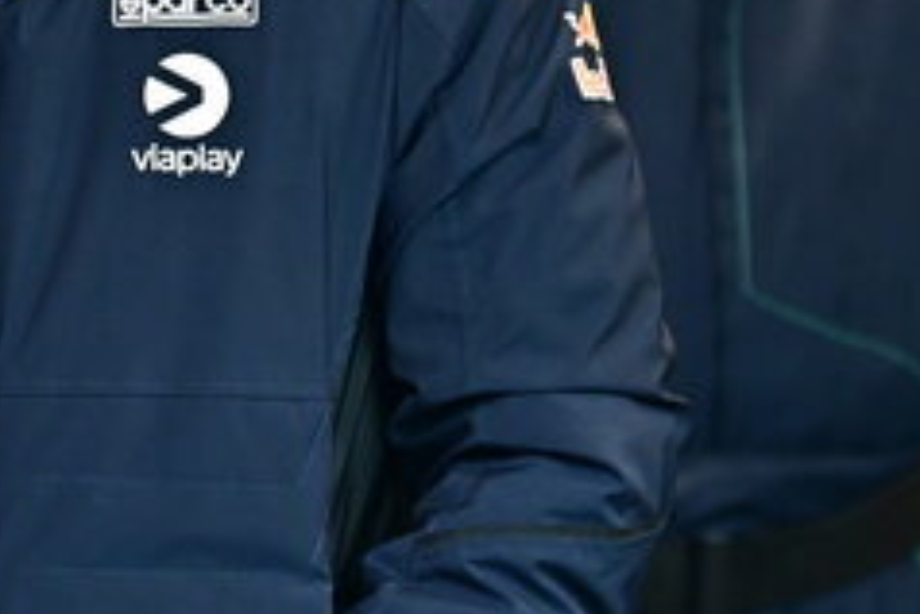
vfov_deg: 2.0
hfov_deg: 3.0
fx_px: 17362
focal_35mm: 679
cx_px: -216
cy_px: -295
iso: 1100
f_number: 1.8
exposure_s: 1/250
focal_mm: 135
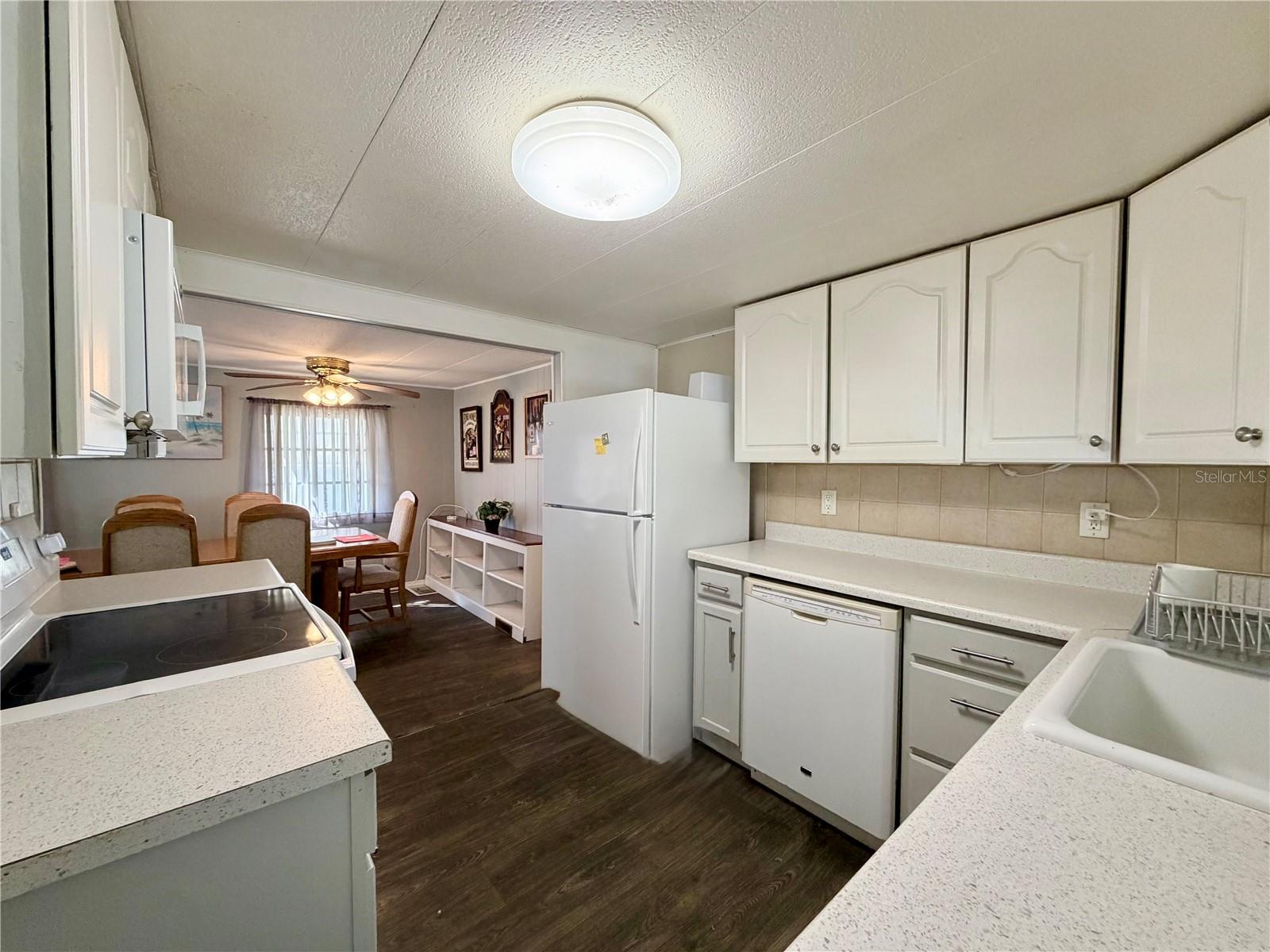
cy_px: 476
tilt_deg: -2.2
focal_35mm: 14
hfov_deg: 102.1
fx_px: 514
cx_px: 635
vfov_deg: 85.7
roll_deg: +0.7
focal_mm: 2.22
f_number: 2.2
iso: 320
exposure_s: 1/120
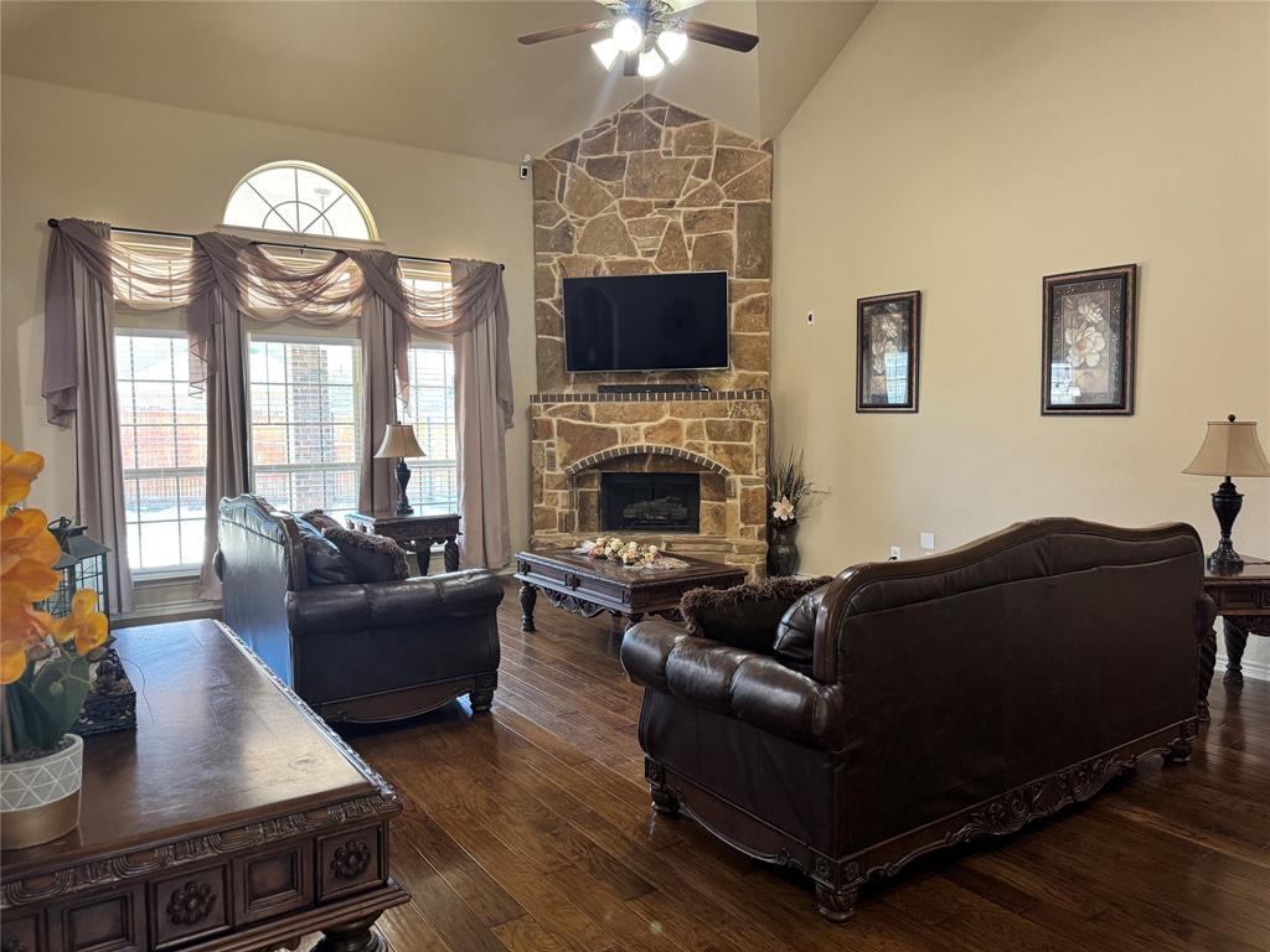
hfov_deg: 71.6
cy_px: 476
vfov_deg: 56.8
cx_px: 635
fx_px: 881
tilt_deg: -4.3
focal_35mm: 24
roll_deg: +0.0
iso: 320
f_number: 1.78
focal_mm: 6.76
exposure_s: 1/60
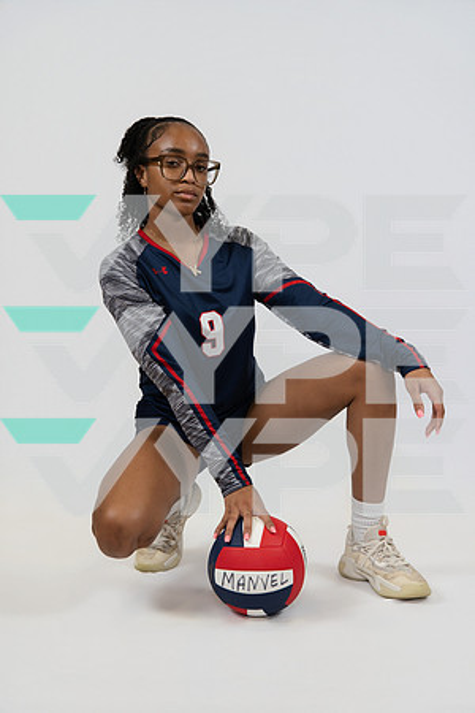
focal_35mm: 54
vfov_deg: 37.2
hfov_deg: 25.3
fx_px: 1059
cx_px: 238
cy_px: 356
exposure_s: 1/125
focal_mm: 53.5
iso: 400
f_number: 4
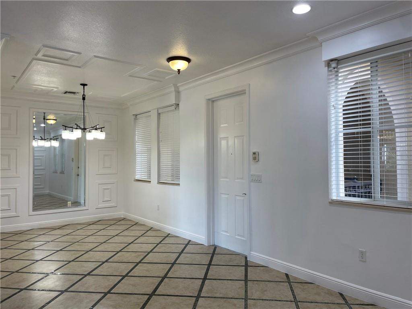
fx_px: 309
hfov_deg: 67.3
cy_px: 154
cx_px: 206
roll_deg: +0.4
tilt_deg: +0.9
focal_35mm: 26
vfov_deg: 53.1
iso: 40
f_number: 1.6
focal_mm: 4.2
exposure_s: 1/120
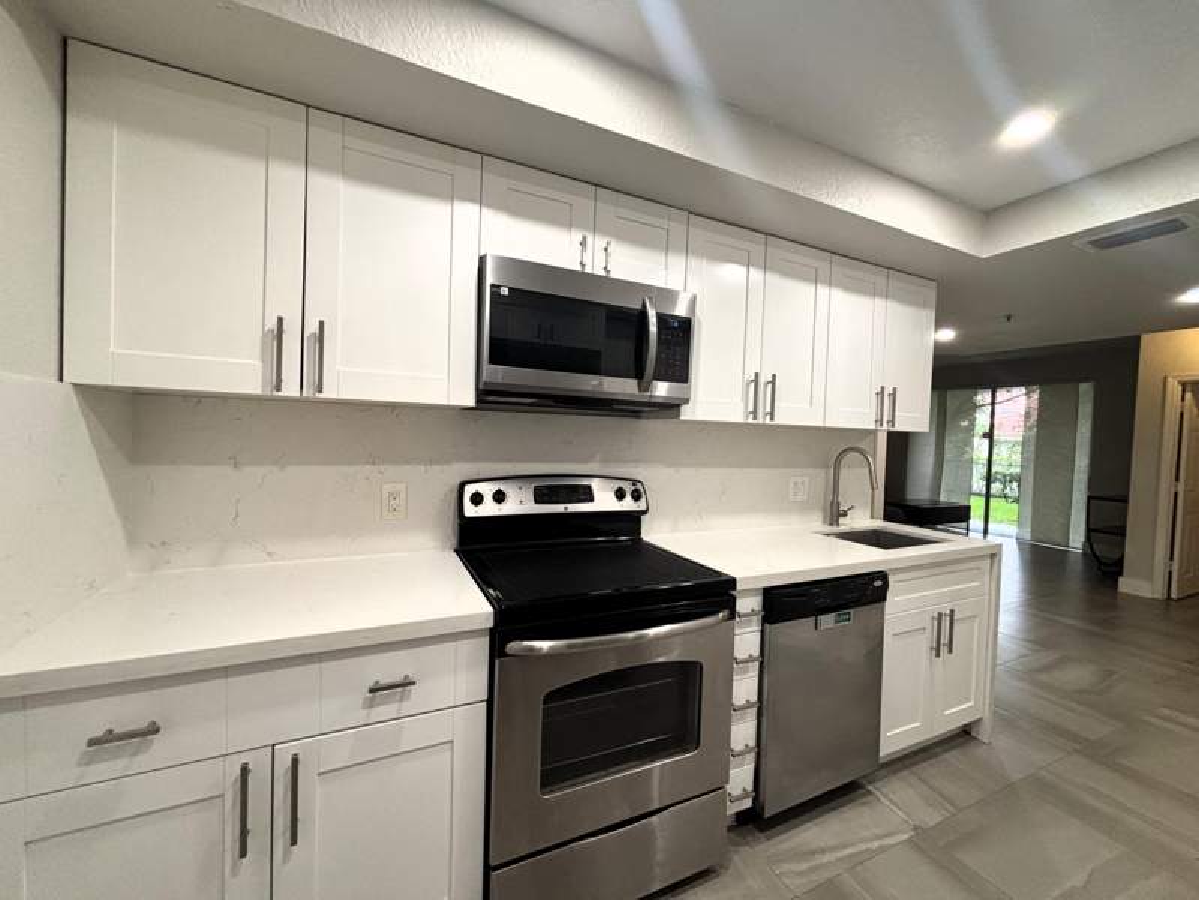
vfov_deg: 89.9
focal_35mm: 13
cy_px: 450
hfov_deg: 106.2
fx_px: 450
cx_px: 600
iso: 200
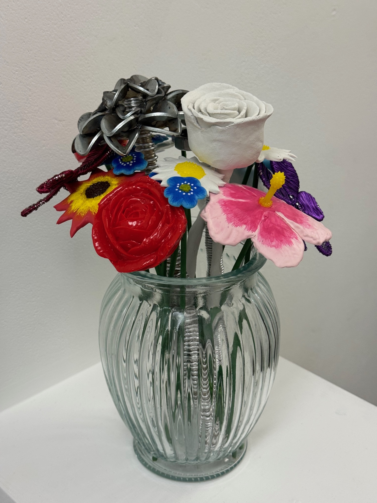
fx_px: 697
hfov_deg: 30.3
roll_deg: -0.4
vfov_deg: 39.7
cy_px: 252
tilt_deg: -25.0
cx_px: 188
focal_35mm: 48
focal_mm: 6.76
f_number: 1.78
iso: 80
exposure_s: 1/50
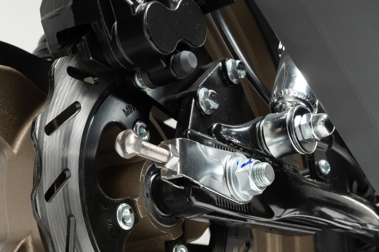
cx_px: 167
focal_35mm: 82
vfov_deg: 16.6
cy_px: 167
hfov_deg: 24.7
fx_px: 863
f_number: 10
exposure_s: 1/160
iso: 160
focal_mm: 38
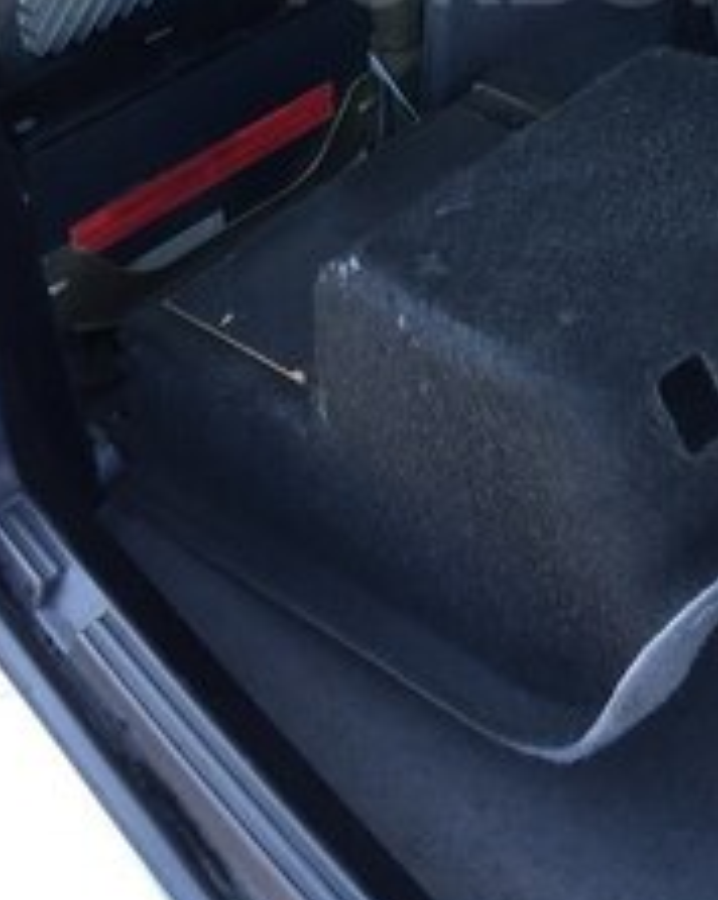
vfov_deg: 27.9
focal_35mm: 63
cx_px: 573
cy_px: -40
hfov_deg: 23.8
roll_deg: +0.4
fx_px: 1676
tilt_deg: -34.4
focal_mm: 4.15
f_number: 2.2
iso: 40
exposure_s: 1/50
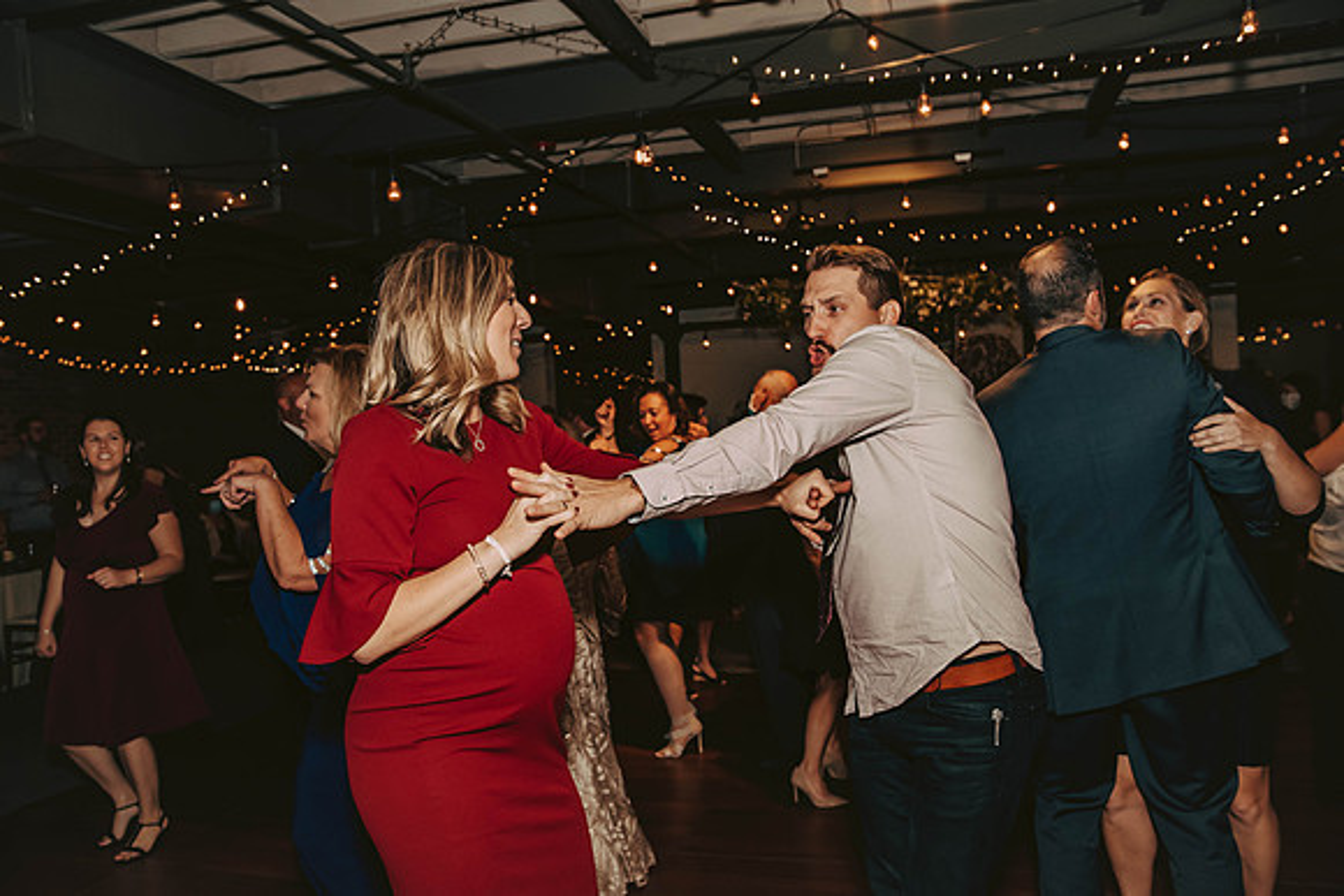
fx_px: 1046
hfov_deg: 65.5
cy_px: 448
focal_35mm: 28
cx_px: 672
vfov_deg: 46.4
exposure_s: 1/125
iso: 1250
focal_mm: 28
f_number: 4.5
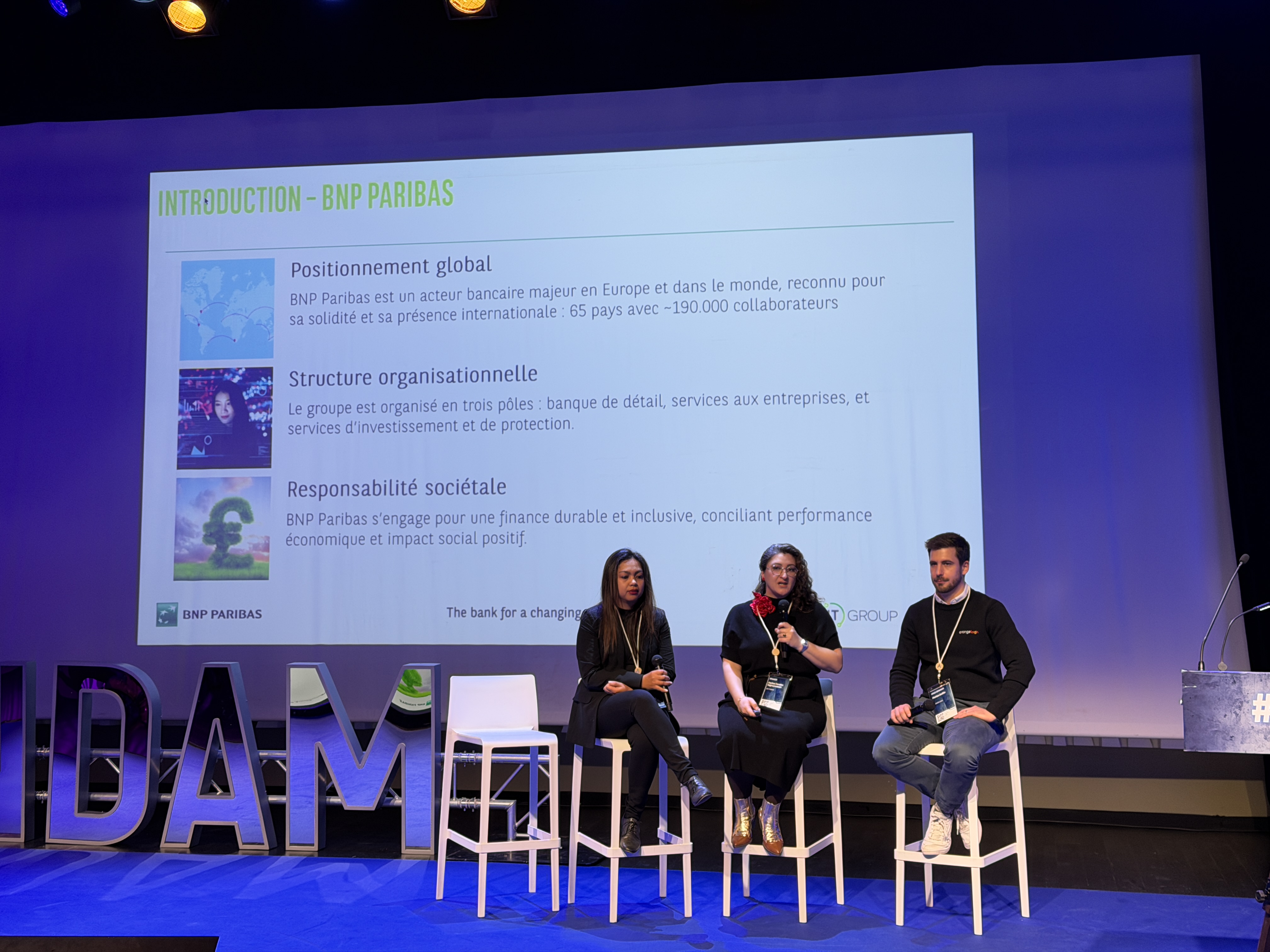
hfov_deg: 39.7
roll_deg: +0.3
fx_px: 1761
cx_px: 635
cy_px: 476
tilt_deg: +2.7
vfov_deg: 30.3
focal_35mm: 48
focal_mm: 6.76
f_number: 1.78
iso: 80
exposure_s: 1/50
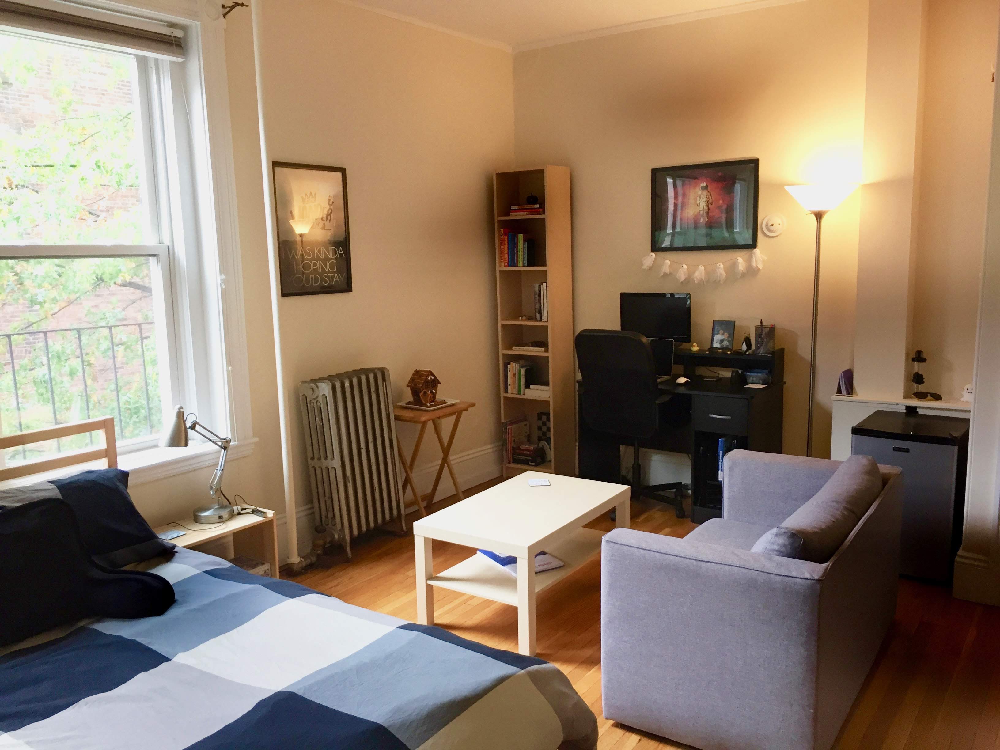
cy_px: 375
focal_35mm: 29
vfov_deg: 48.2
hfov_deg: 61.7
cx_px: 500
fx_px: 838
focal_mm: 4.15
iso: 64
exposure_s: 1/30
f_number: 2.2
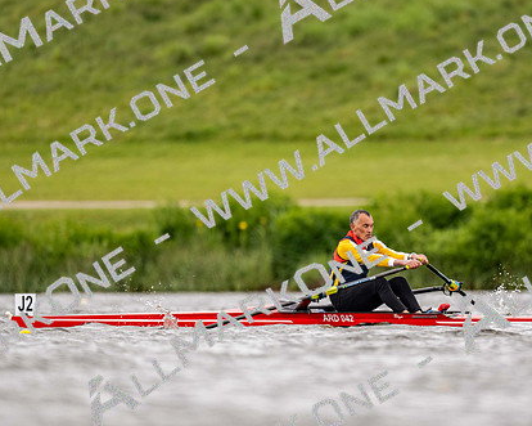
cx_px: 350
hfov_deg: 2.5
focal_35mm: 789
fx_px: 12420
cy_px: 232
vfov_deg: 2.0
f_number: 4
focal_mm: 600
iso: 640
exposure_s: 1/2500
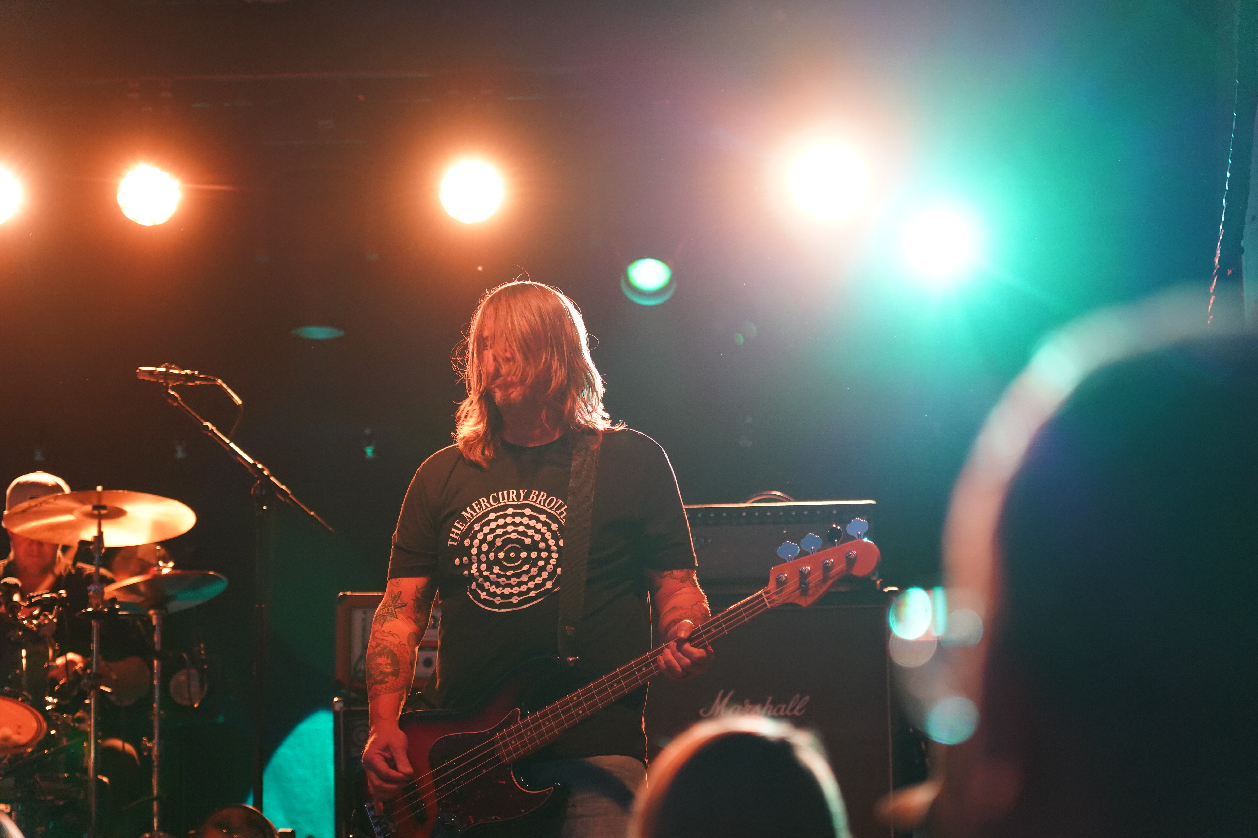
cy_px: 419
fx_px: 3669
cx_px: 629
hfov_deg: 19.5
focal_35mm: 105
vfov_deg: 13.0
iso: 4000
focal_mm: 105
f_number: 4
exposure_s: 1/160
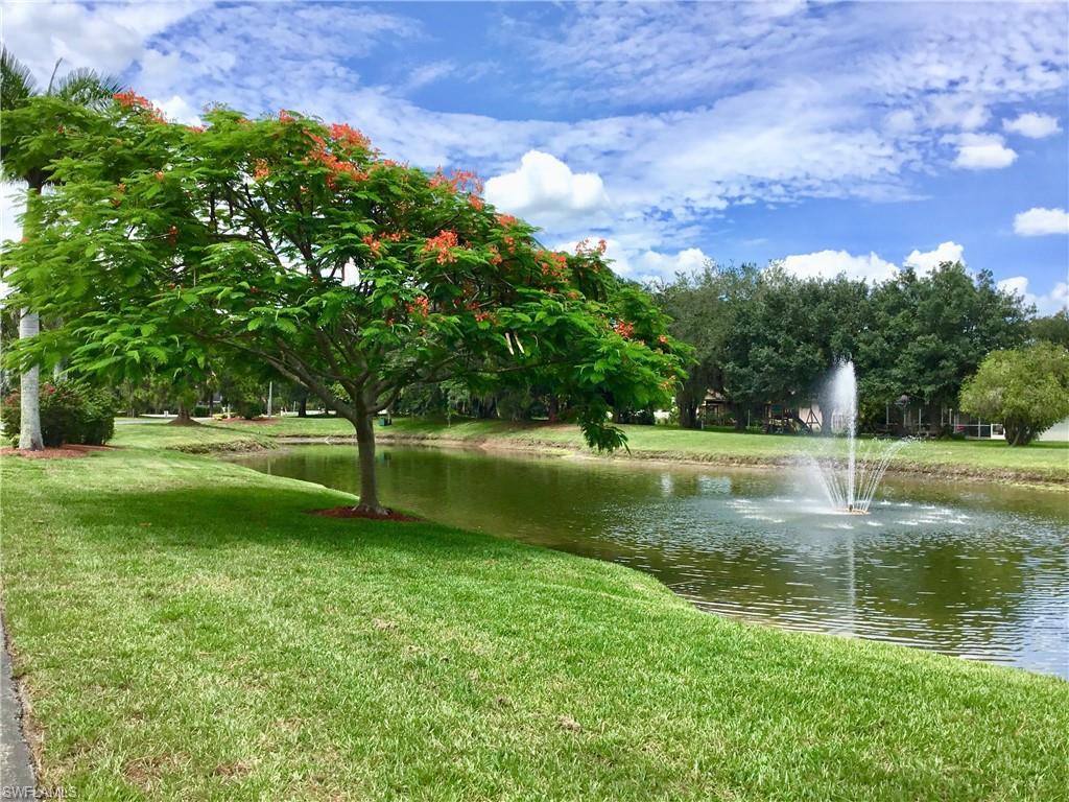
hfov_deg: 58.4
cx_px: 534
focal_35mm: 31
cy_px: 401
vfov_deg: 45.4
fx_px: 957
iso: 25
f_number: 2.4
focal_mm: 3.3
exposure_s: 1/1359
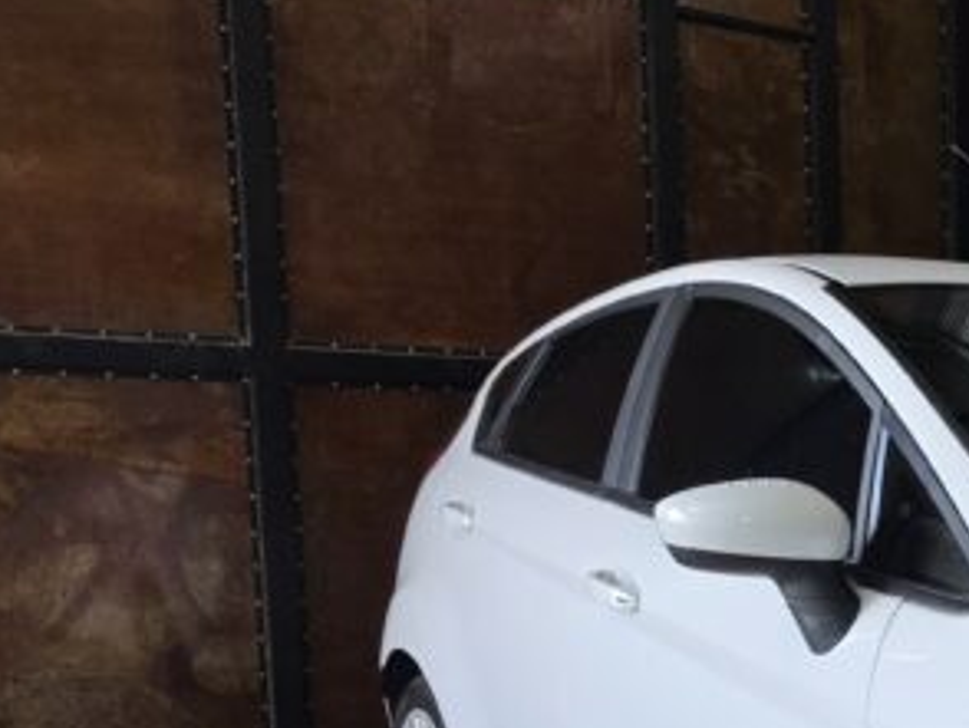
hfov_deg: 27.1
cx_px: 1252
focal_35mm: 60
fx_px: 1681
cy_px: 698
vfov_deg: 23.6
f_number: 1.7
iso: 80
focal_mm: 6.3
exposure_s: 1/180
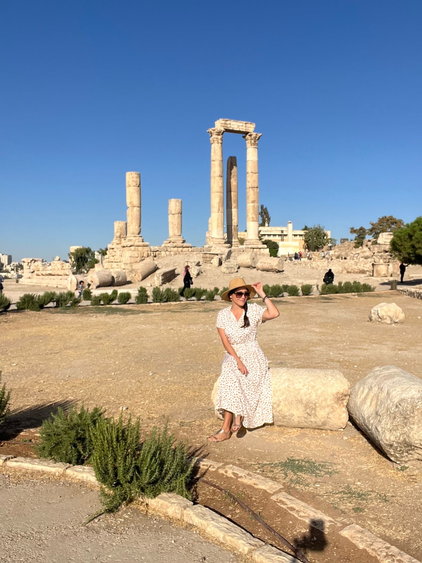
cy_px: 282
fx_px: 488
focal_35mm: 30
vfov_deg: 60.0
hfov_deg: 46.8
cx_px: 211
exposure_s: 1/2558
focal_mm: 2.71
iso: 32
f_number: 2.2
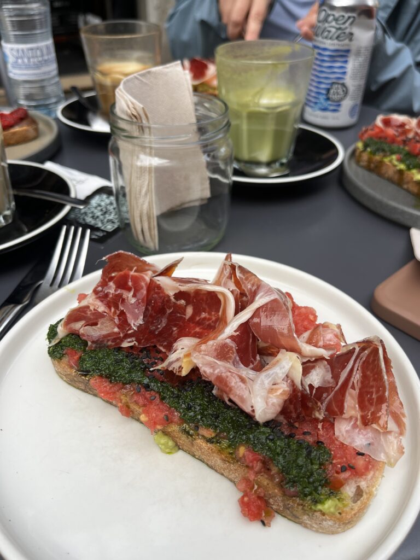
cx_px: 210
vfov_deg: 67.3
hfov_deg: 53.1
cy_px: 280
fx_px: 421
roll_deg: -0.7
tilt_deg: -37.8
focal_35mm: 26
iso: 50
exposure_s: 1/657
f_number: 1.6
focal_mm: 5.1
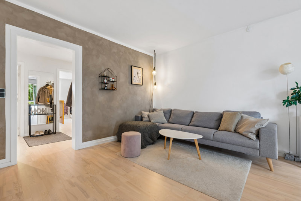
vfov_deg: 73.7
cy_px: 100
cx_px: 150
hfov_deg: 96.7
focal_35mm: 16
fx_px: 134
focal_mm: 16
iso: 250
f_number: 10
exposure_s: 1/3.33
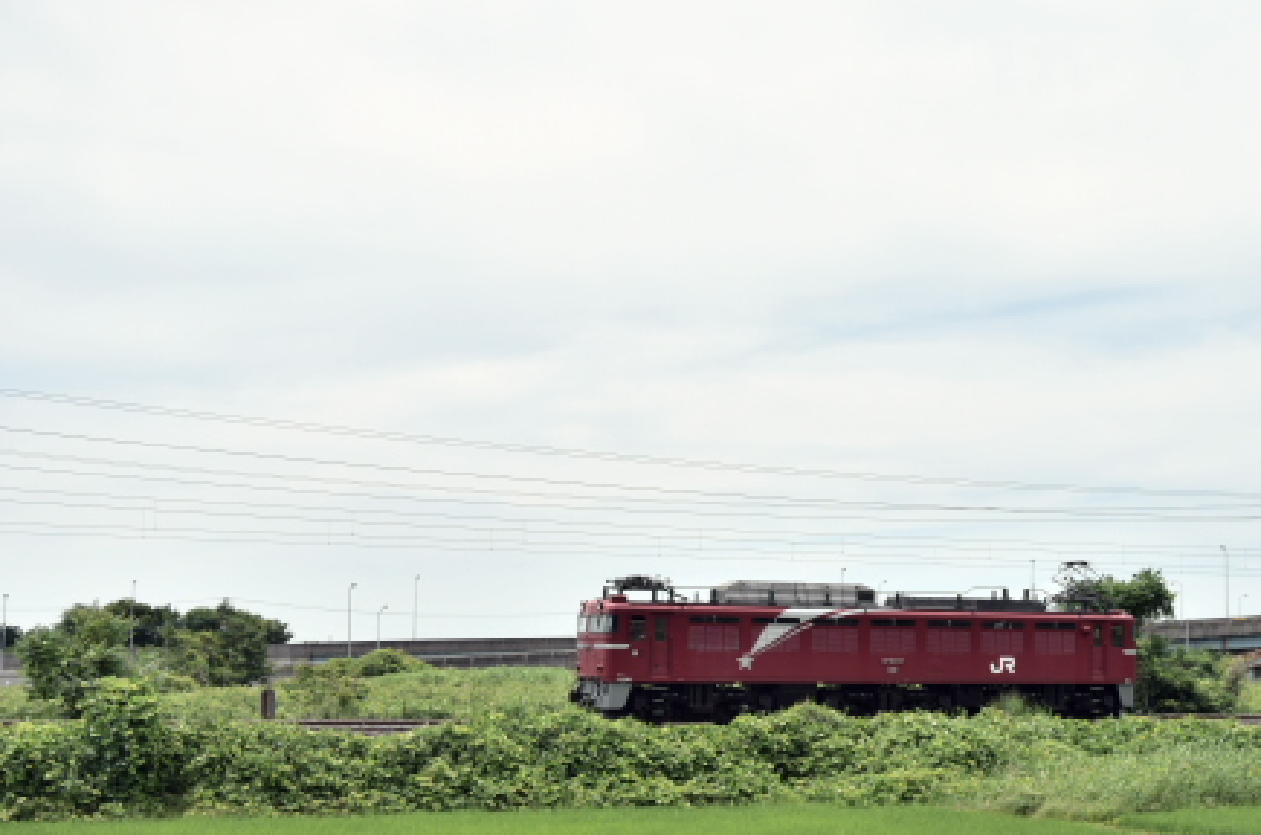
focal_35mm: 51
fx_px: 1773
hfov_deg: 38.8
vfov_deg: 26.3
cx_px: 806
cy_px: 583
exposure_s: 1/1000
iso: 100
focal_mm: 23
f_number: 5
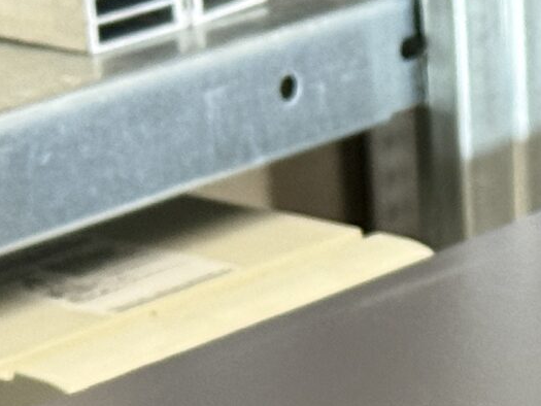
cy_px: 614
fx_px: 3658
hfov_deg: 8.2
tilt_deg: -23.0
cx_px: 972
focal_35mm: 234
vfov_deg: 6.3
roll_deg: -0.5
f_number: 1.78
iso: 250
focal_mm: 6.76
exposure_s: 1/33
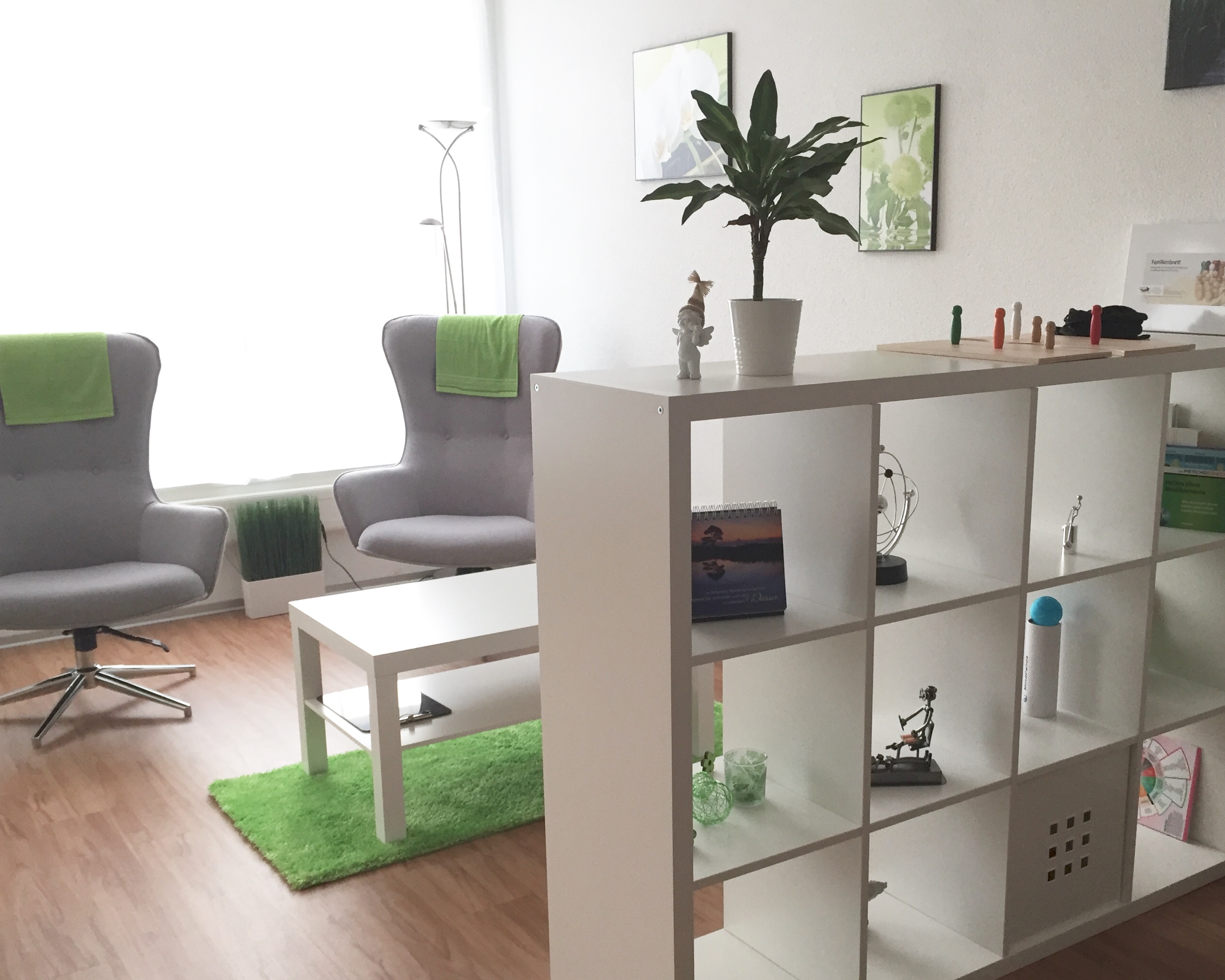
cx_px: 712
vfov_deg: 41.0
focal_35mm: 36
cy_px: 571
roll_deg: +0.0
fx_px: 1305
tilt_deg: -12.3
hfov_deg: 50.1
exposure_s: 1/33
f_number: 2.2
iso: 64
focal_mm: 4.15
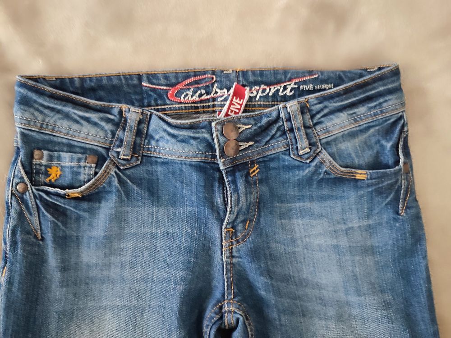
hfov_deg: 71.6
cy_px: 169
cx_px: 226
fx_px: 313
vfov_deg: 56.8
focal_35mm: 24
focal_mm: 5.89
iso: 3357
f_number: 1.89
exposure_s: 1/14
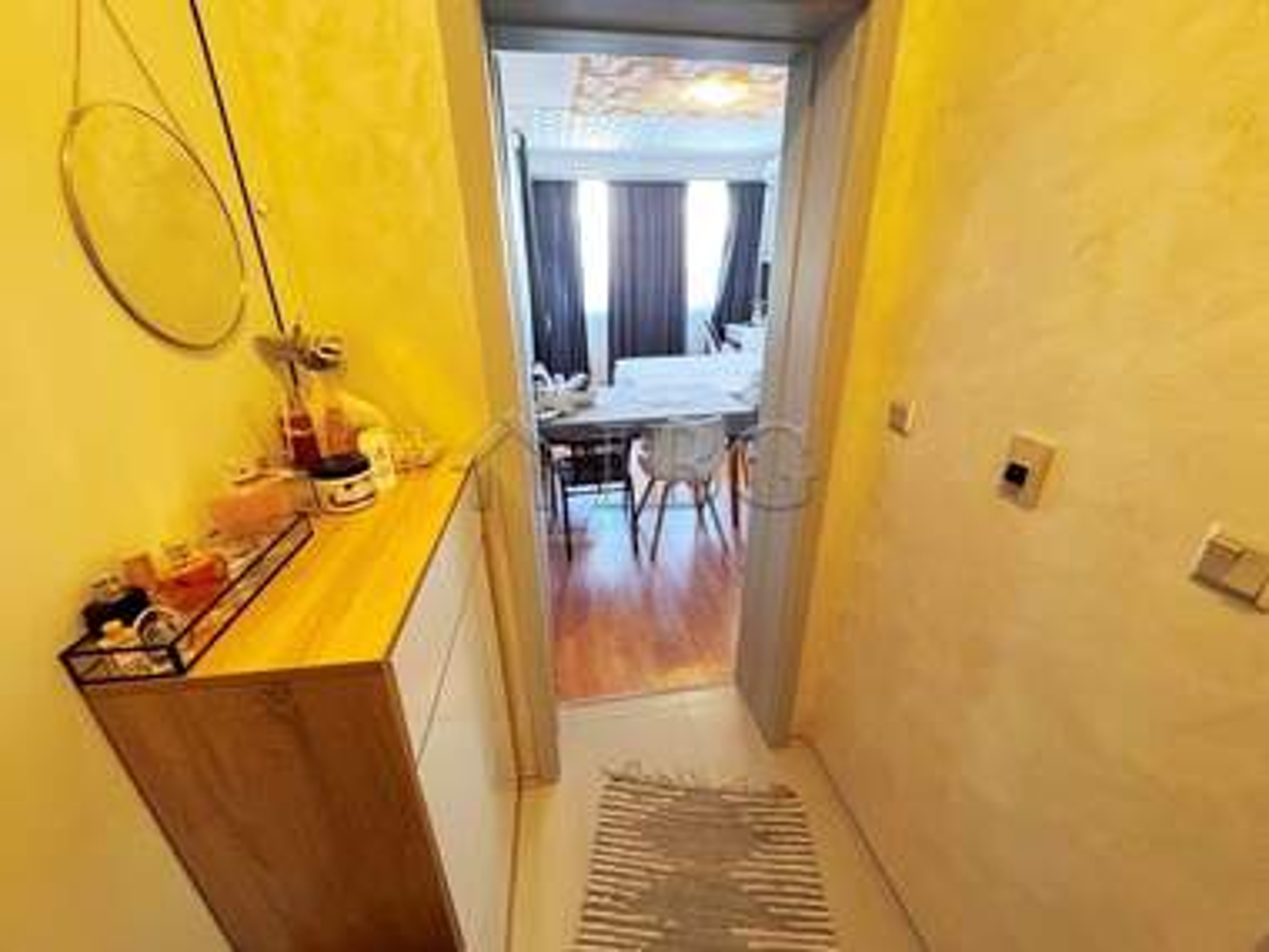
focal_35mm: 14
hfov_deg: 102.1
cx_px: 634
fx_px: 513
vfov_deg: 85.7
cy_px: 476
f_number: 2.2
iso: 400
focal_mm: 2.22
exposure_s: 1/50
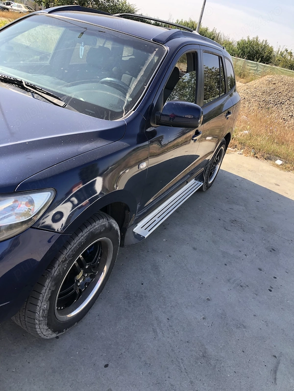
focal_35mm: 28
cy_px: 196
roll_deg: -13.2
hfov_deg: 49.7
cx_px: 147
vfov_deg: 63.4
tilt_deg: -25.5
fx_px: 317
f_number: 1.8
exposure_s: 1/340
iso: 20
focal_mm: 3.99
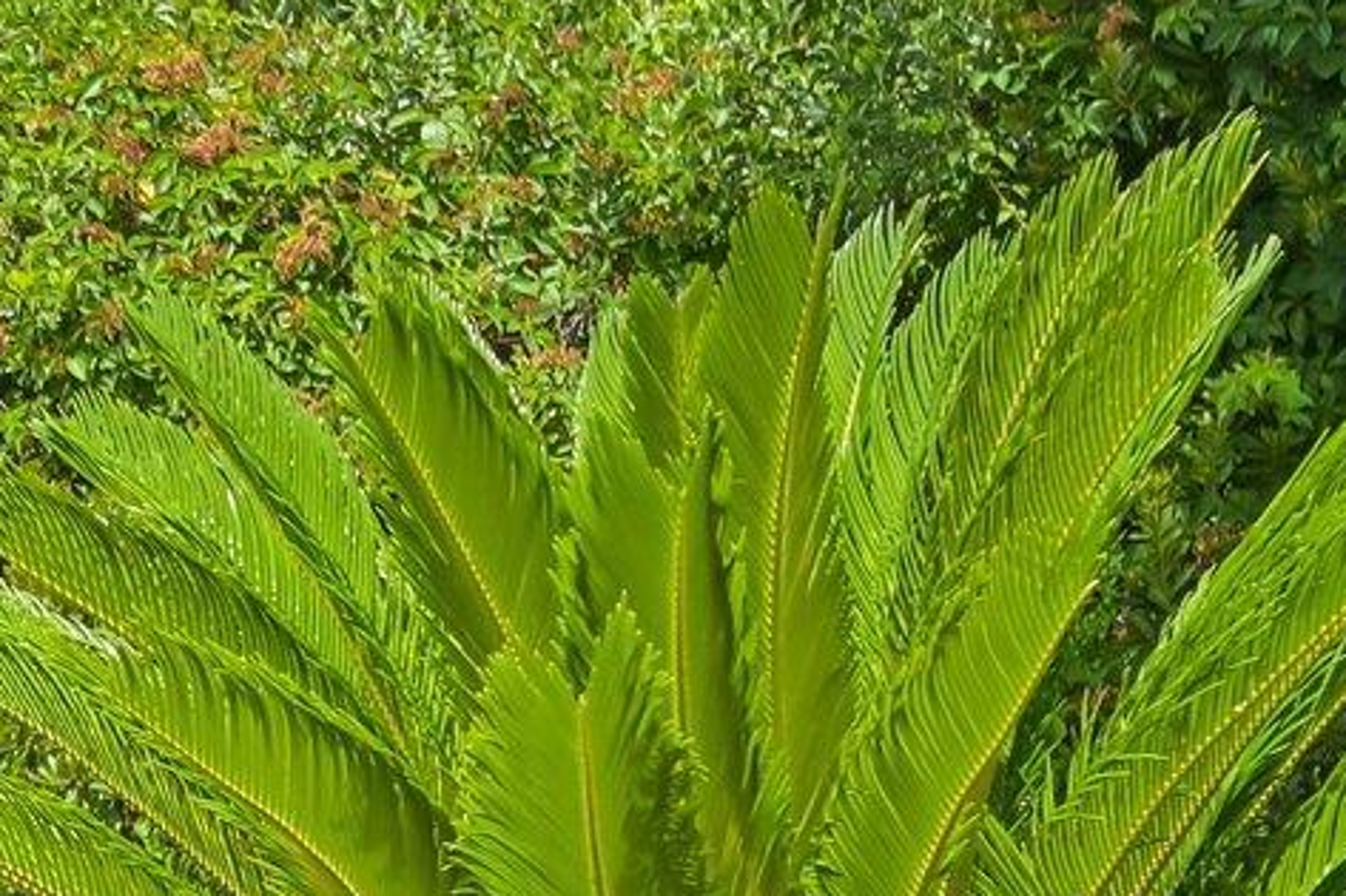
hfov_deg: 14.4
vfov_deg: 10.5
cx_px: -820
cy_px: 750
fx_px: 4859
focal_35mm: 130
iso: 100
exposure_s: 1/180
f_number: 8
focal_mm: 30
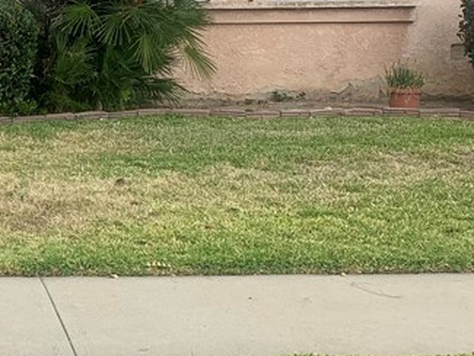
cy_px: 120
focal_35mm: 82
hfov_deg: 21.8
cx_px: -114
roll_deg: +0.5
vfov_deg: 18.0
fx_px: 1123
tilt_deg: -3.3
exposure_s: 1/448
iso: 25
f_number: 1.8
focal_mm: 4.25
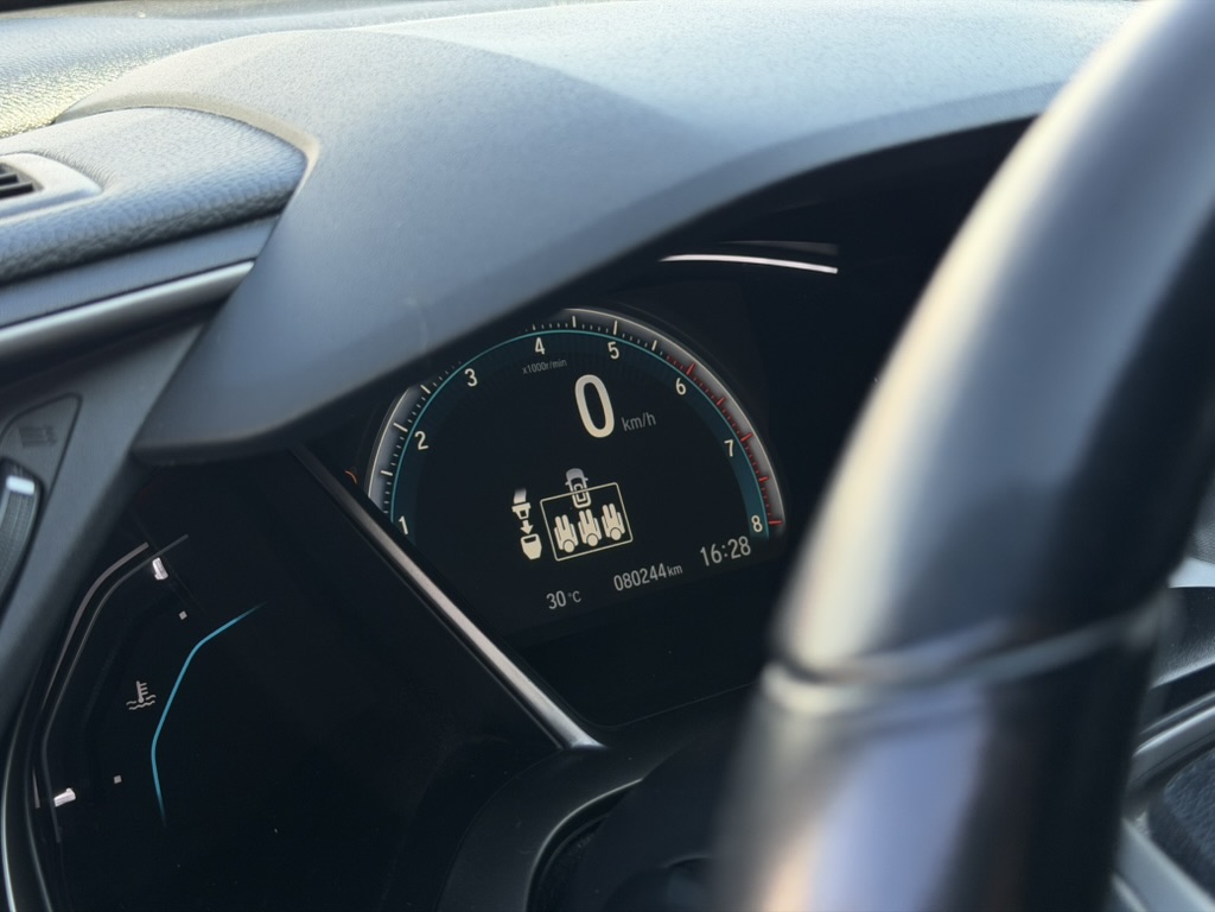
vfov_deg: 30.3
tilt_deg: -22.8
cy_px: 456
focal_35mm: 48
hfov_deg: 39.7
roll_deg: -1.6
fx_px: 1685
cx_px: 608
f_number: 1.78
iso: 160
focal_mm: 6.76
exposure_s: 1/237
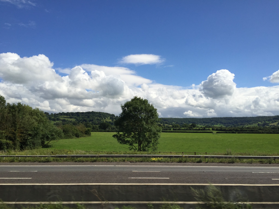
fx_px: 234
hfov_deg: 61.7
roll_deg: -0.9
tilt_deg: +10.8
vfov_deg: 48.2
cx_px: 140
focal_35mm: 29
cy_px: 104
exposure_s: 1/465
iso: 32
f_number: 2.2
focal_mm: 4.15
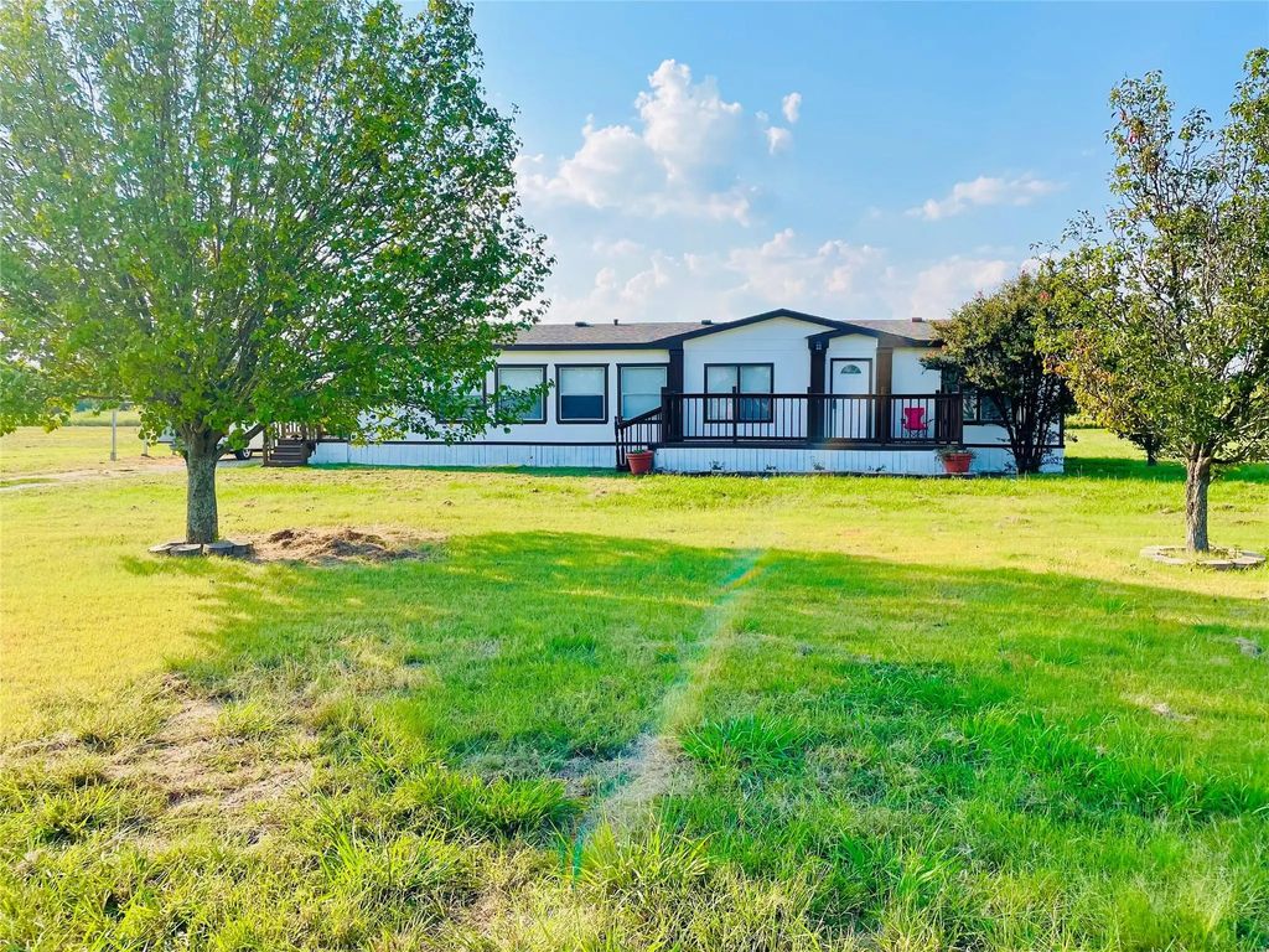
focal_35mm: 26
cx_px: 634
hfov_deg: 67.3
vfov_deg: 53.1
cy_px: 476
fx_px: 953
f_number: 1.6
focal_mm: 4.2
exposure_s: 1/2451
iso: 32
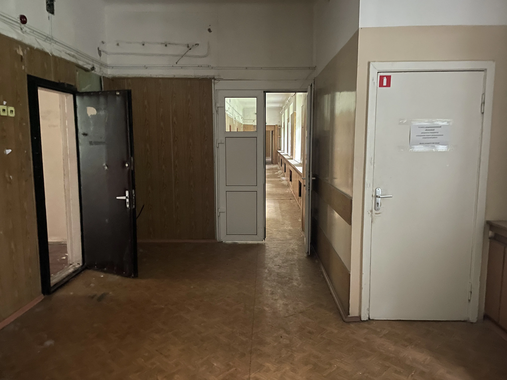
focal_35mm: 26
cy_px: 190
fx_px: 381
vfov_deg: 53.1
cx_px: 254
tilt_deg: -6.6
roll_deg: -0.5
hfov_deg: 67.3
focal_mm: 4.2
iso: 640
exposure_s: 1/7
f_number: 1.6
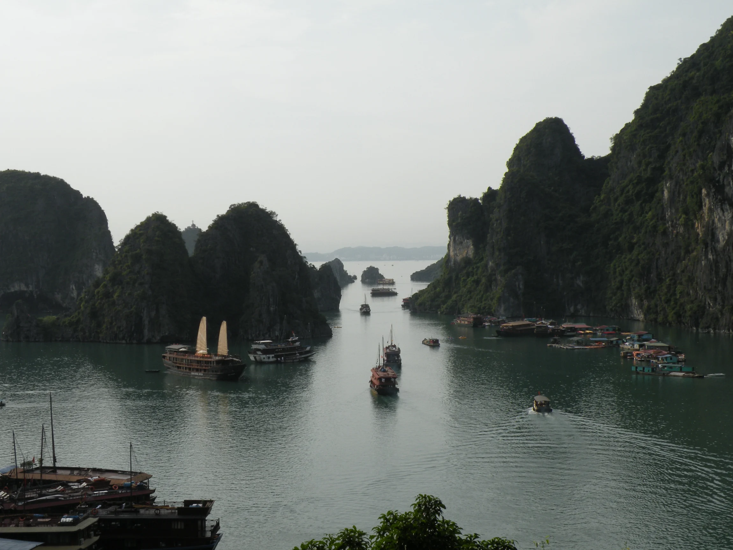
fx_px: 1186
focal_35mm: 56
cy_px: 275
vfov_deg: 26.1
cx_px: 366
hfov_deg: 34.3
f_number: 6.3
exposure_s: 1/258
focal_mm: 9.8
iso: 64
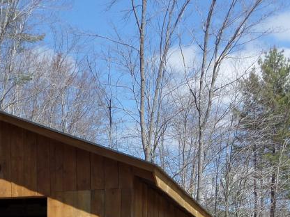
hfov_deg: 19.4
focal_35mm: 101
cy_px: 256
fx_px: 846
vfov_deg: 14.2
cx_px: 95
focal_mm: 6.8
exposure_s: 1/750
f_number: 3.6
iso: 100
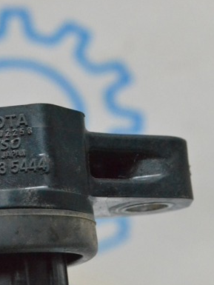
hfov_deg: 11.1
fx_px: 1086
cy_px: 154
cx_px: -4
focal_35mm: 132
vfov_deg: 15.0
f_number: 13
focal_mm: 55
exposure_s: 1/100
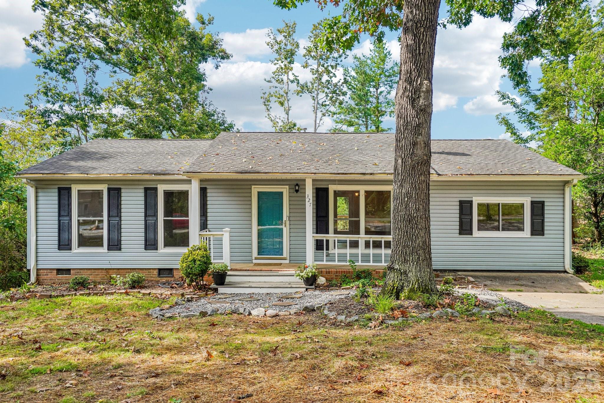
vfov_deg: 47.9
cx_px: 302
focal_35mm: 27
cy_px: 202
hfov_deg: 67.4
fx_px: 453
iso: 100
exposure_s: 1/60
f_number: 8
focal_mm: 18
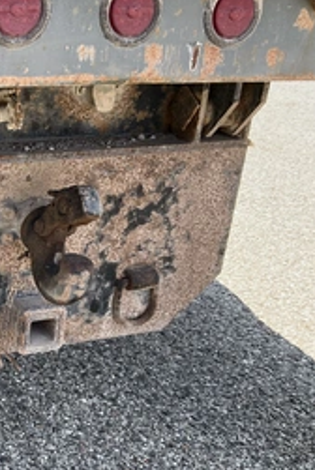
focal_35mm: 48
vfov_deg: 41.0
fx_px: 628
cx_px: -32
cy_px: 272
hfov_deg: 26.0
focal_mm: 3
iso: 25
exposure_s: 1/218
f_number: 1.8
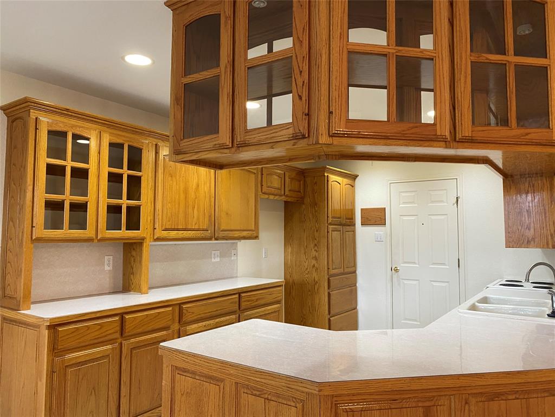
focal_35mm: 26
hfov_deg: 67.3
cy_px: 208
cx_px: 278
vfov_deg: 53.1
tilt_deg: +2.6
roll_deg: -0.2
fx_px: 417
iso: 200
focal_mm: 4.25
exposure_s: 1/60
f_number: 1.8
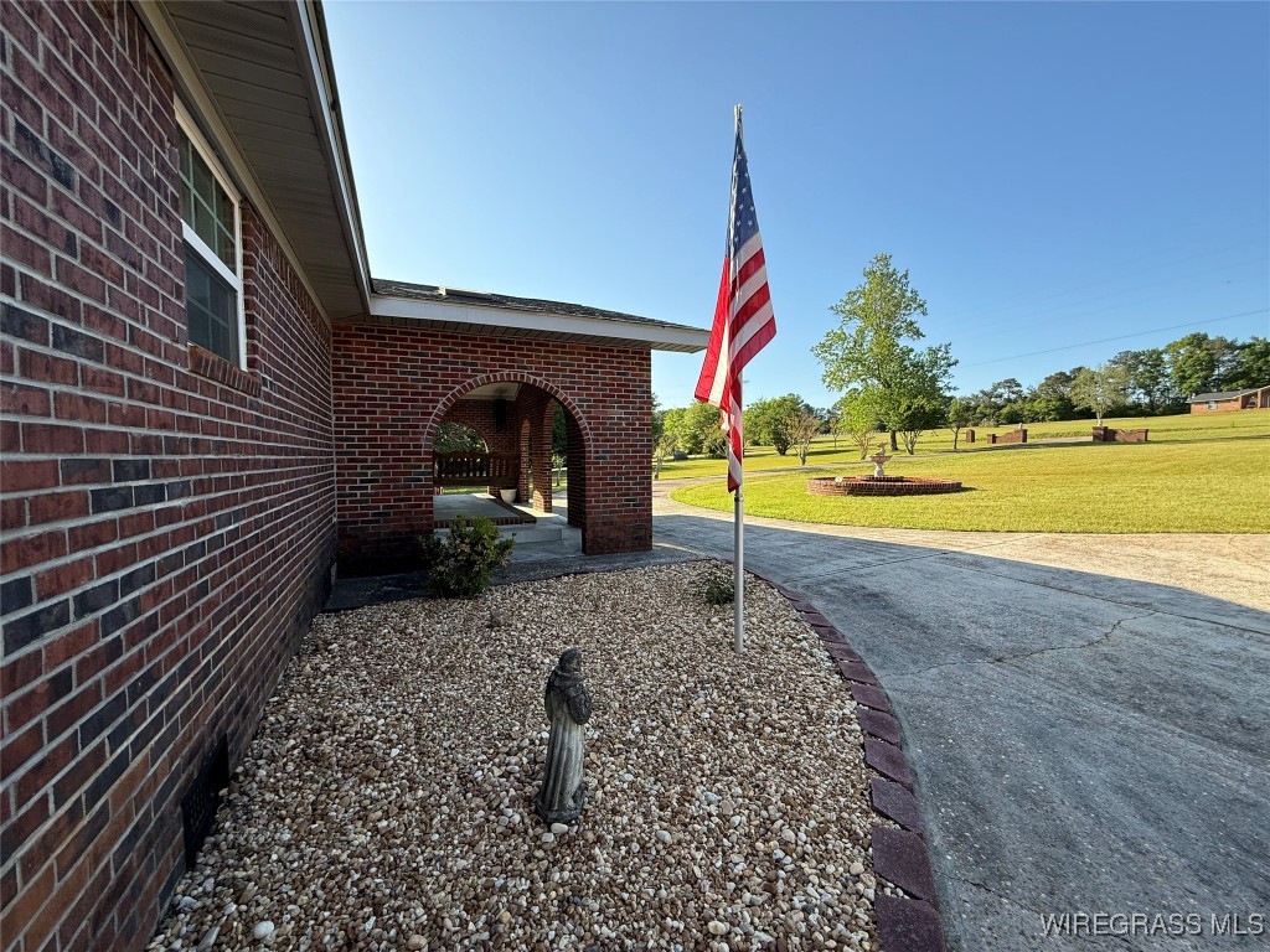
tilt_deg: -2.2
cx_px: 635
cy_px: 476
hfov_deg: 102.1
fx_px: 514
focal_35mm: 14
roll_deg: +0.5
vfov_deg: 85.7
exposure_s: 1/1001
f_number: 2.2
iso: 64
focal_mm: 2.22
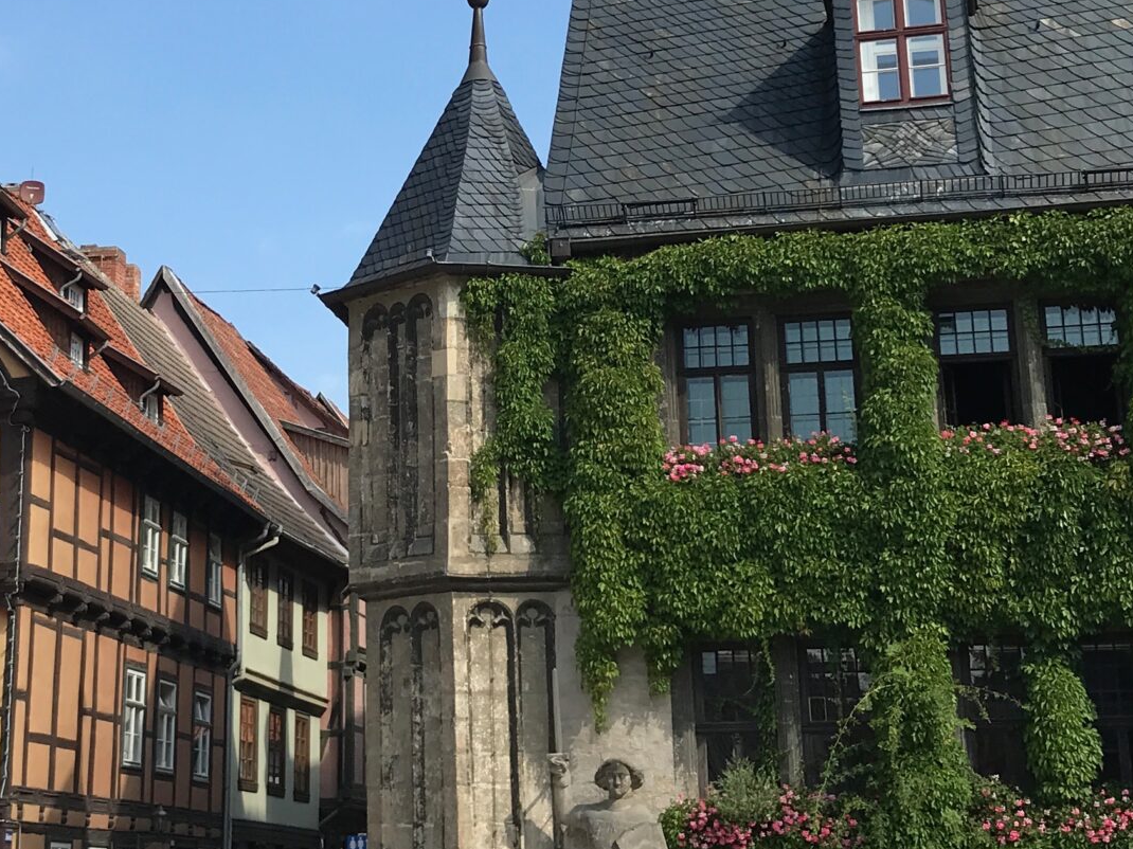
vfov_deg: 21.8
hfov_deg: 28.8
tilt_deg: +16.8
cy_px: 272
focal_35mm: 67
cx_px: 400
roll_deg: +0.1
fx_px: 2192
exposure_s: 1/1451
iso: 20
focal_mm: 3.99
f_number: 1.8
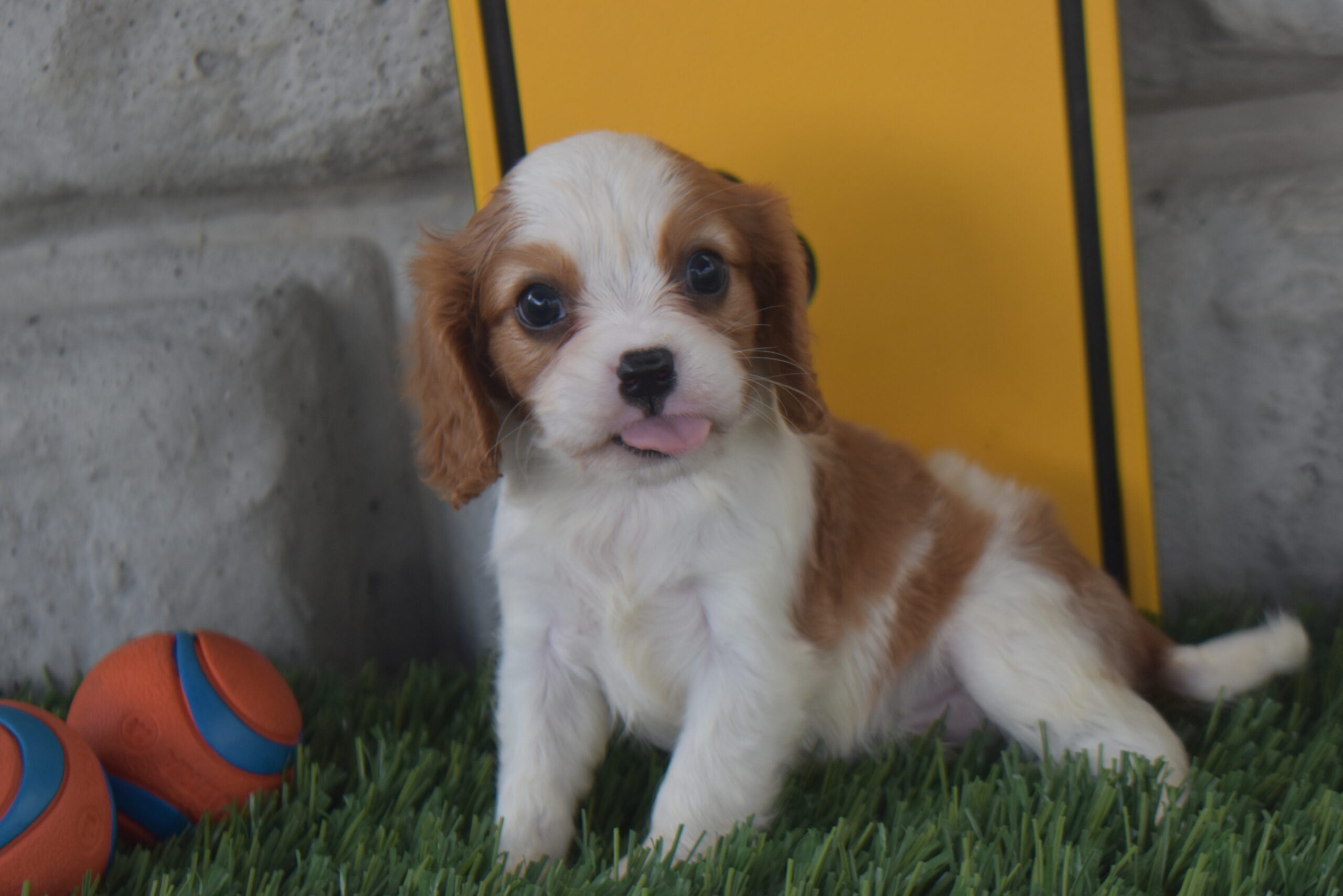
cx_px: 672
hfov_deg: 24.6
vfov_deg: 16.6
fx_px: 3078
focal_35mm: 82
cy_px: 448
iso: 400
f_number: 5.6
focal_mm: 55
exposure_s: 1/80
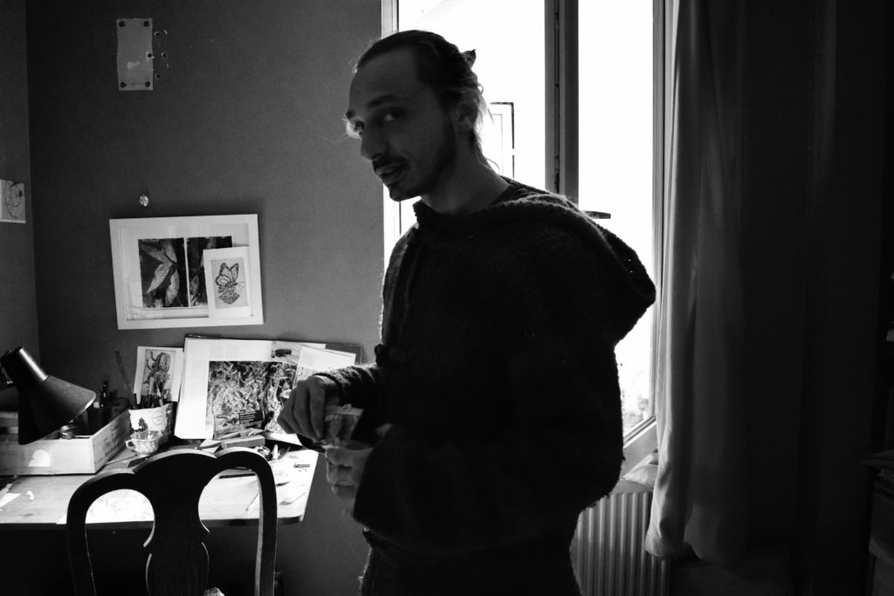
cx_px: 447
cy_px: 298
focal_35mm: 30
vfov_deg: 43.6
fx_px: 745
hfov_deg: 61.9
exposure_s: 1/60
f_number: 3.8
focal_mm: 20
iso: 1600
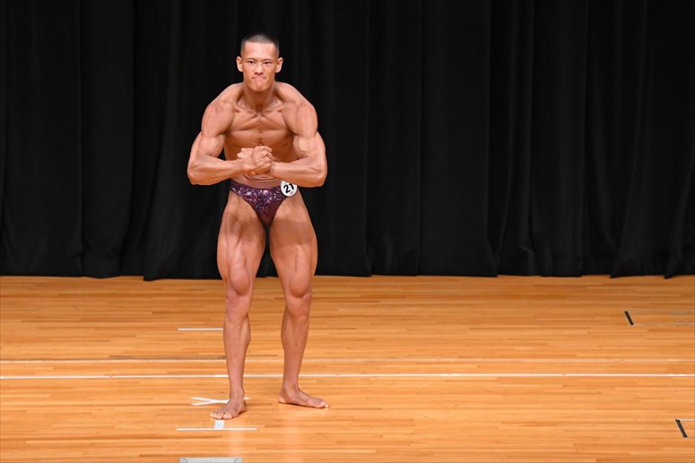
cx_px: 348
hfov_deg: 7.2
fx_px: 5499
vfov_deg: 4.8
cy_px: 232
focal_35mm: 285
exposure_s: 1/400
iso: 4000
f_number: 5.6
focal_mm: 190
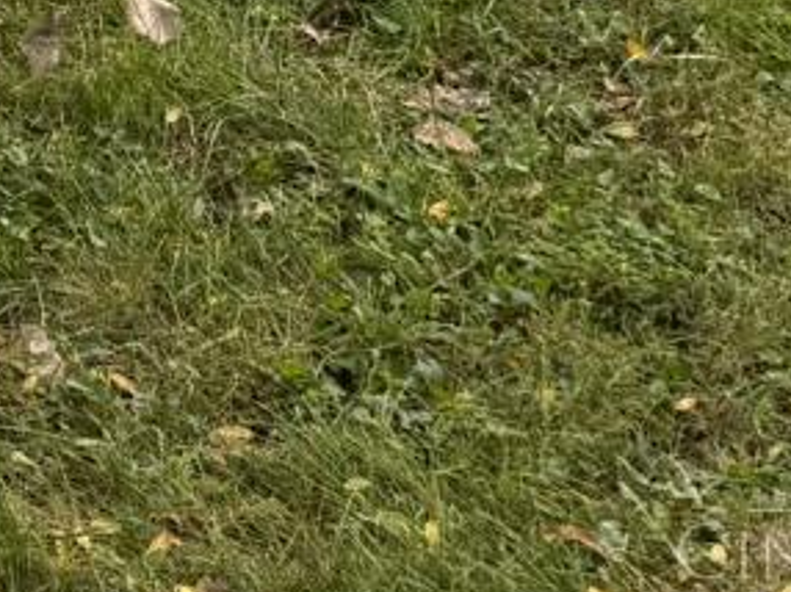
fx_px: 2877
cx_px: -974
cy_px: -909
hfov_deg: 12.8
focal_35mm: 126
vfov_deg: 10.0
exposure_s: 1/678
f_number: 1.78
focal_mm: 6.76
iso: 80
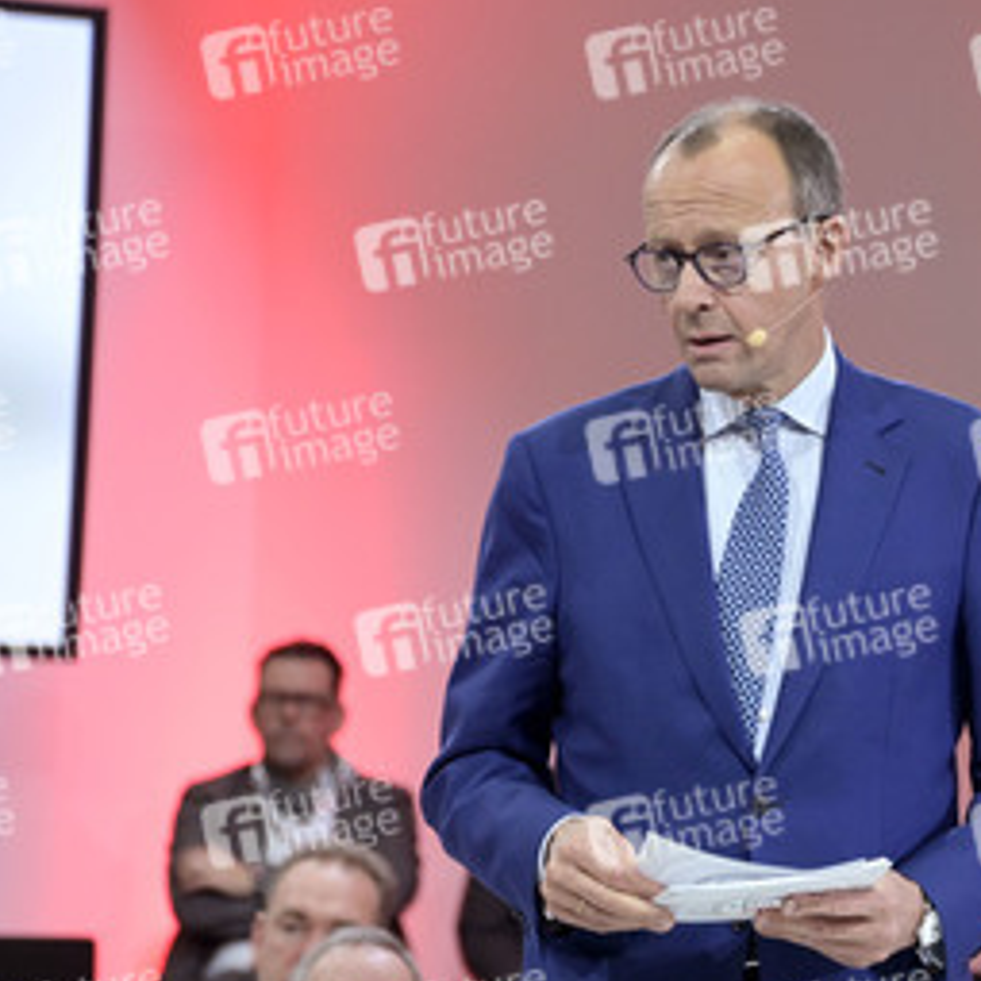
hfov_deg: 6.5
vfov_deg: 6.5
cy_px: 535
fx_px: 8657
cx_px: 737
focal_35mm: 270
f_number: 5.6
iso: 8000
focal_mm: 180
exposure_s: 1/640
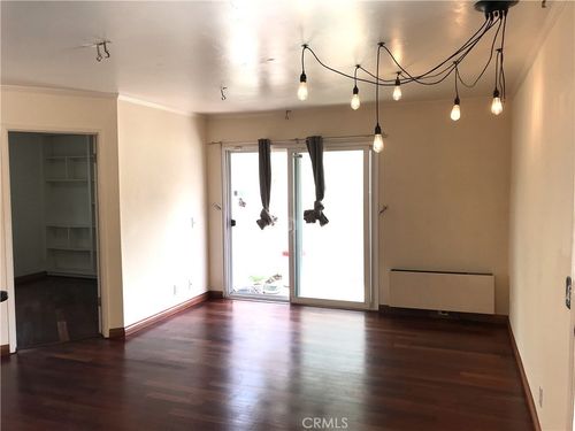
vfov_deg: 49.7
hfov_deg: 63.4
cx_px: 288
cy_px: 216
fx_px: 465
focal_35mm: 28
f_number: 1.8
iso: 20
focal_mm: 3.99
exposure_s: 1/127
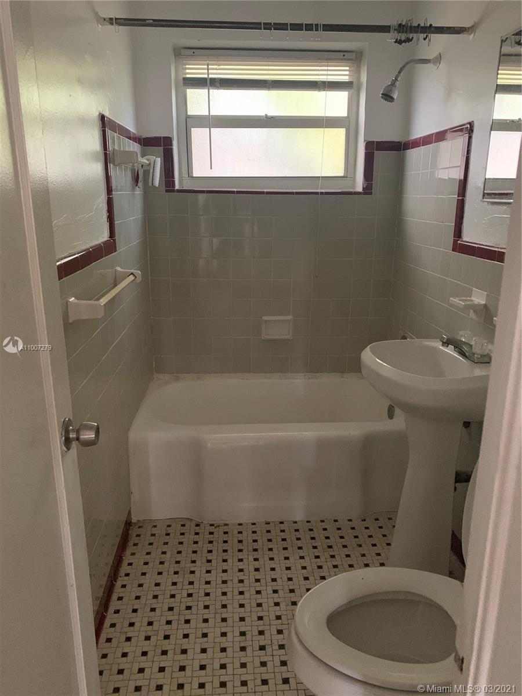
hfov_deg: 53.1
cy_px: 348
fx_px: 523
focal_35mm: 26
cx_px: 261
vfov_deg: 67.3
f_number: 1.8
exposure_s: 1/30
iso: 640
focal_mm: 4.25
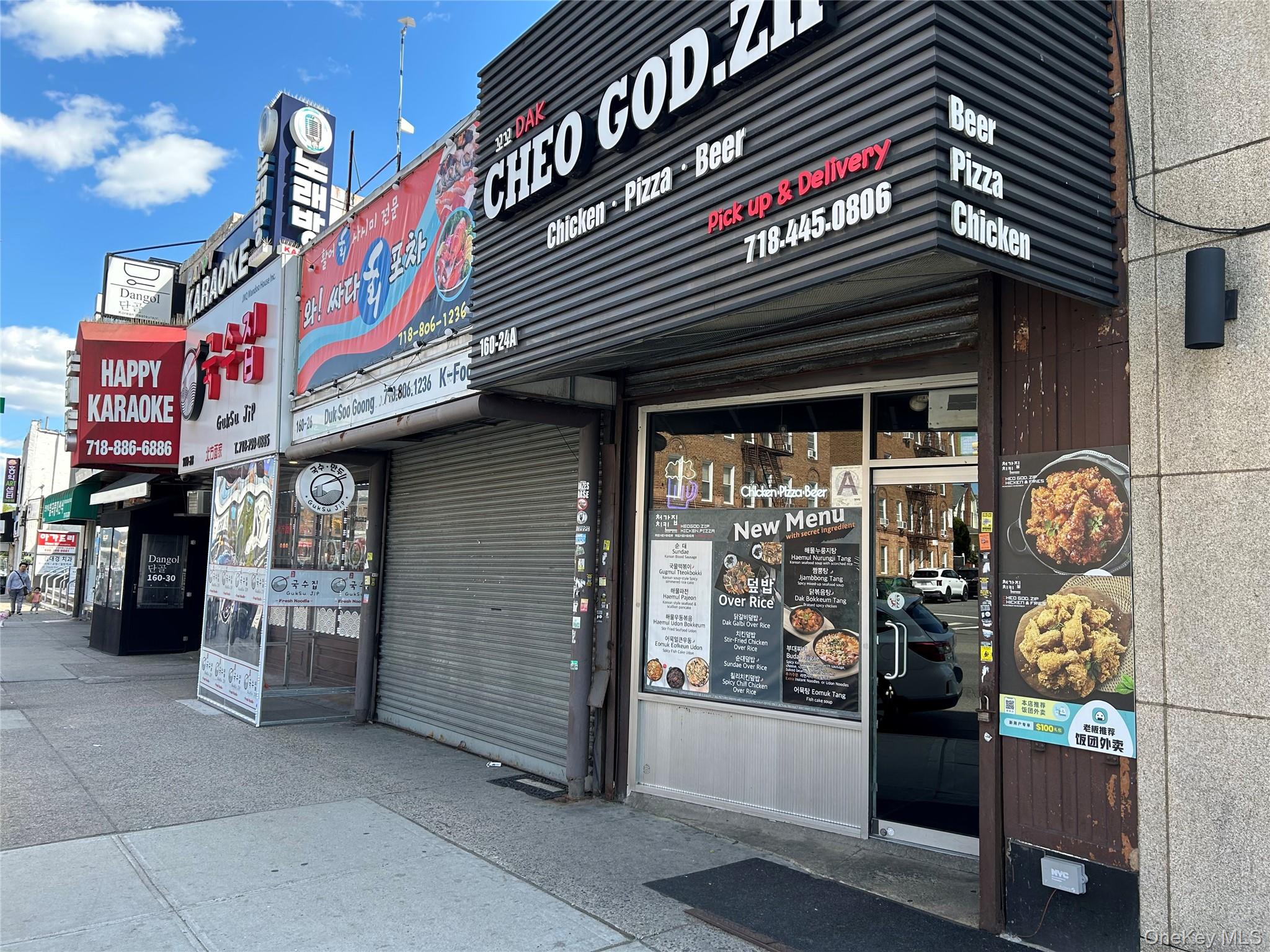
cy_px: 476
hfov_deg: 67.3
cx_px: 635
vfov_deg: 53.1
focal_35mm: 26
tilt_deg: +5.8
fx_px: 954
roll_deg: -1.5
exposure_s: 1/797
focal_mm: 5.7
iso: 50
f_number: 1.5
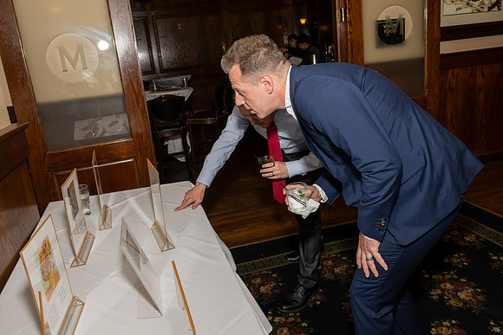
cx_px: 252
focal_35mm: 27
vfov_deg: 47.3
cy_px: 144
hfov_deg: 66.8
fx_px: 382
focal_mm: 24
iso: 500
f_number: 7.1
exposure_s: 1/250
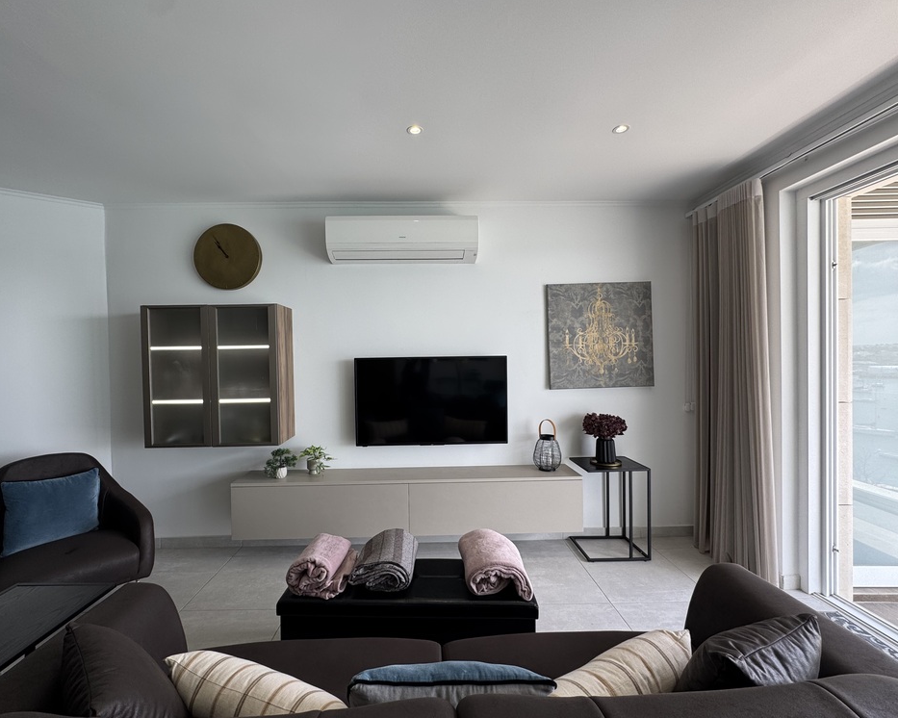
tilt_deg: -0.5
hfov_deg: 96.7
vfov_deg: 84.0
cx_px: 428
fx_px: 399
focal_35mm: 15
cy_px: 364
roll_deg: +0.6
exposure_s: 1/143
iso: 40
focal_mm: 2.22
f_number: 2.2
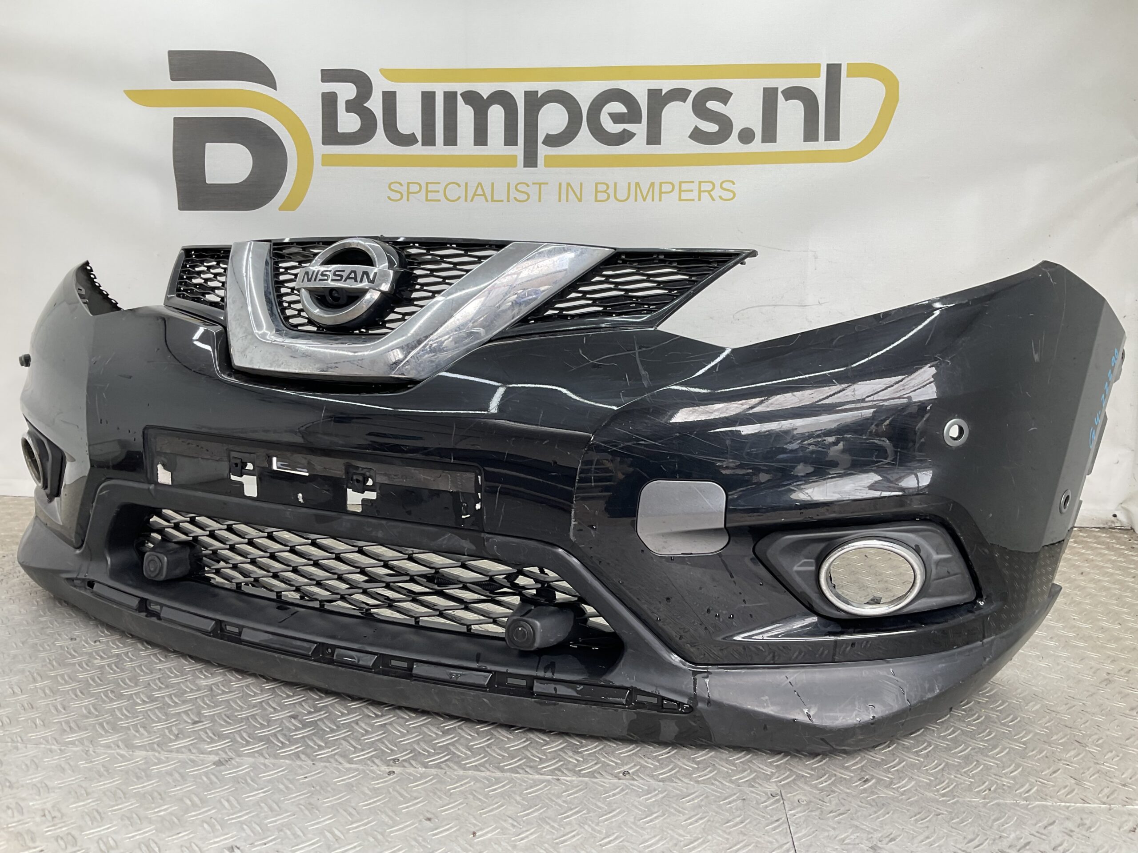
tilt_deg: -9.5
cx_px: 569
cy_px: 426
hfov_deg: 61.7
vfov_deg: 48.2
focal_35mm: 29
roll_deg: -1.2
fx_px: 953
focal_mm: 3
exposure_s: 1/100
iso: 20
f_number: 1.8
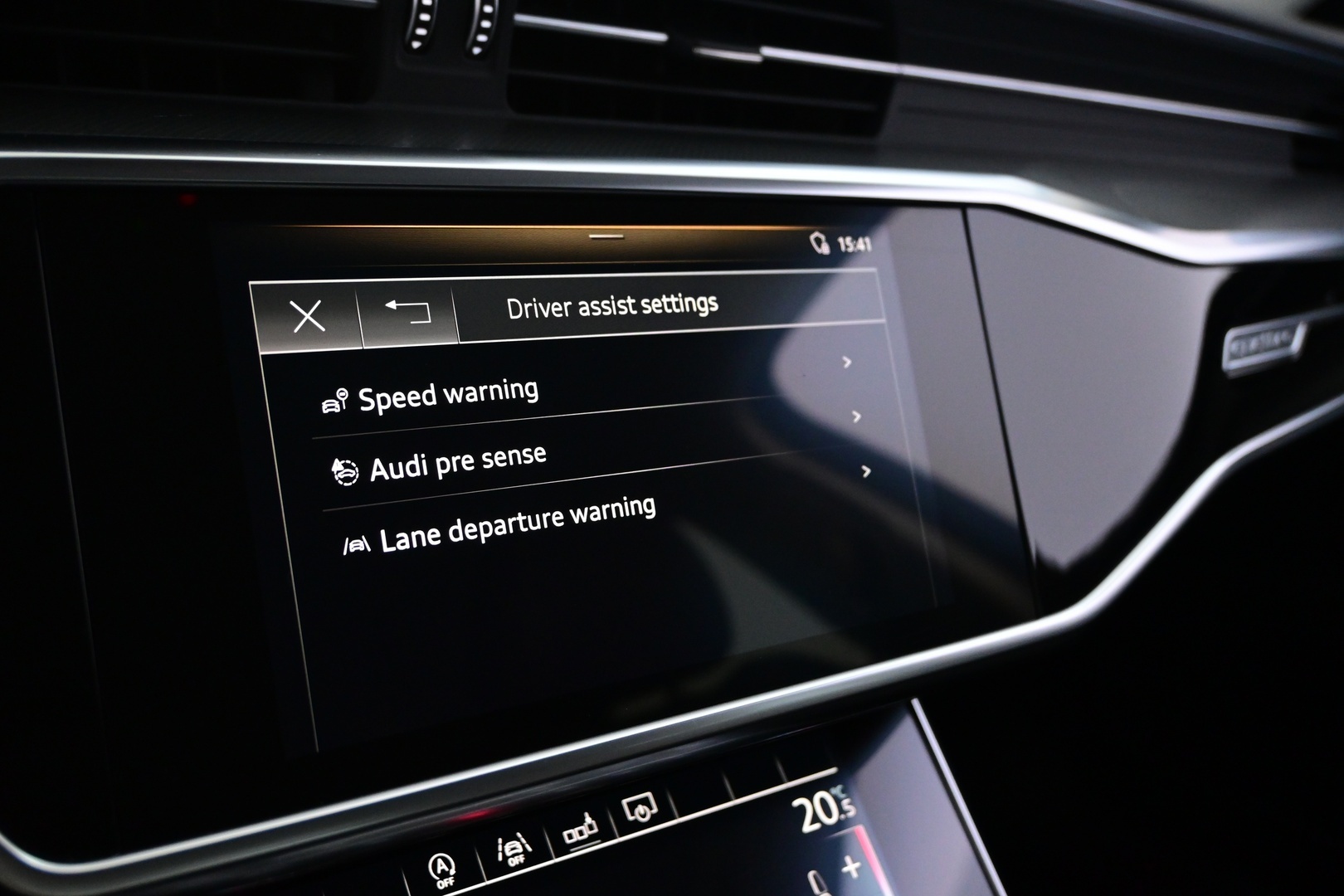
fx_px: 1260
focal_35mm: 34
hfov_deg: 56.1
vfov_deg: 39.1
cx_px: 672
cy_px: 448
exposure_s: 1/40
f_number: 4
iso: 2500
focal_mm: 22.5
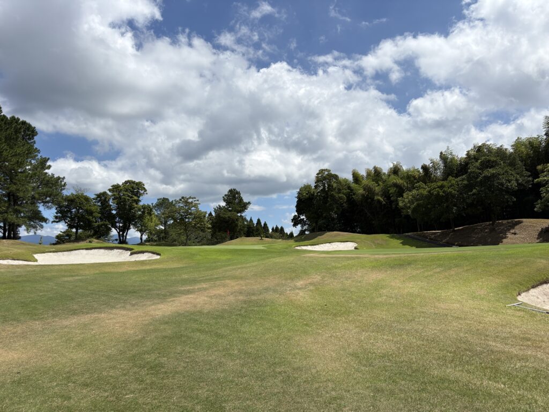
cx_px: 274
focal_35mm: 26
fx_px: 412
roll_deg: +0.9
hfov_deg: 67.3
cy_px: 206
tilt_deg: +6.5
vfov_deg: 53.1
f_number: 1.6
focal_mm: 5.96
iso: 50
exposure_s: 1/8850
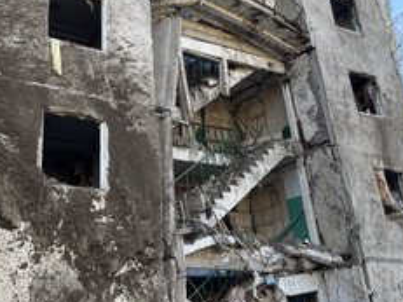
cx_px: 131
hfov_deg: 41.5
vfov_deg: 31.5
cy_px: 72
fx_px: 524
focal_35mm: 45
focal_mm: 4.2
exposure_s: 1/276
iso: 32
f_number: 1.6
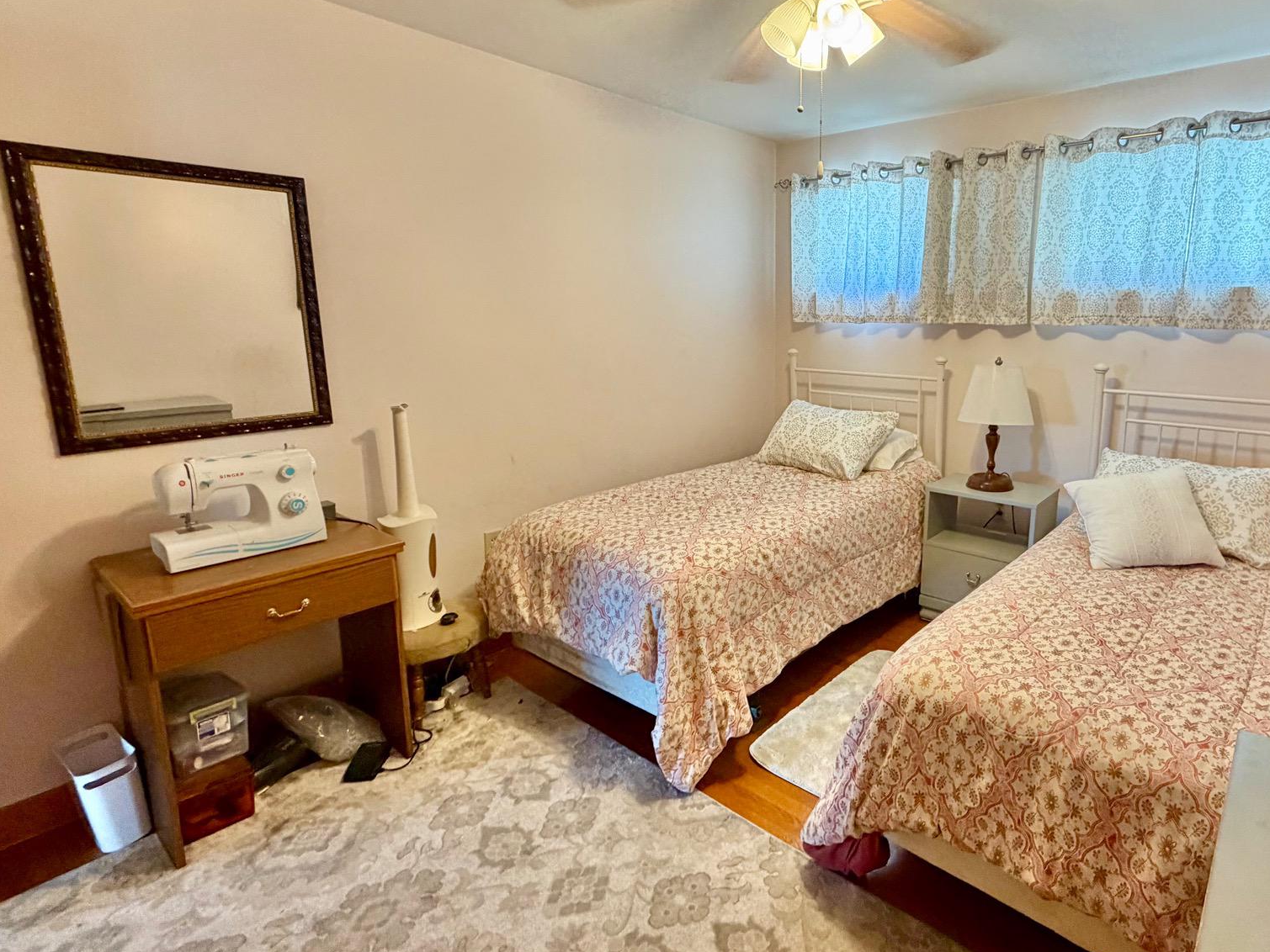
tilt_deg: -9.3
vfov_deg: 68.6
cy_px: 436
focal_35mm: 19
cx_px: 793
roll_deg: -0.6
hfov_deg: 83.1
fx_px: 697
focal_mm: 2.22
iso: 250
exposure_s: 1/60
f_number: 2.2
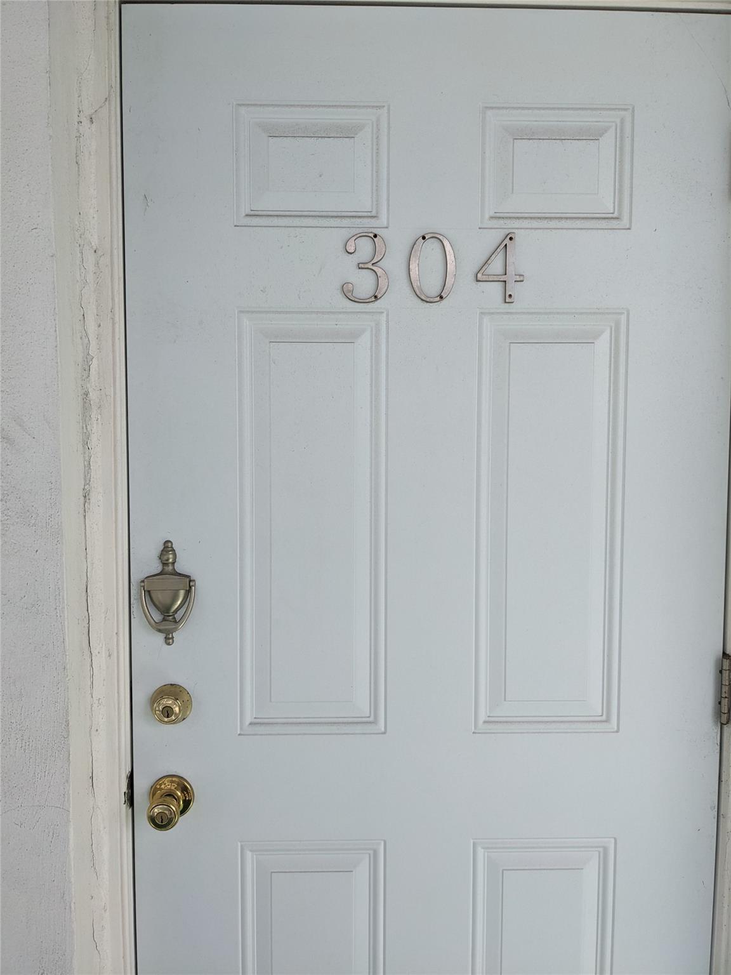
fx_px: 760
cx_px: 366
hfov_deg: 51.4
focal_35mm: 27
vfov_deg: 65.3
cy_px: 488
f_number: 1.73
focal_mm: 4.38
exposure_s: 1/1017
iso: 54
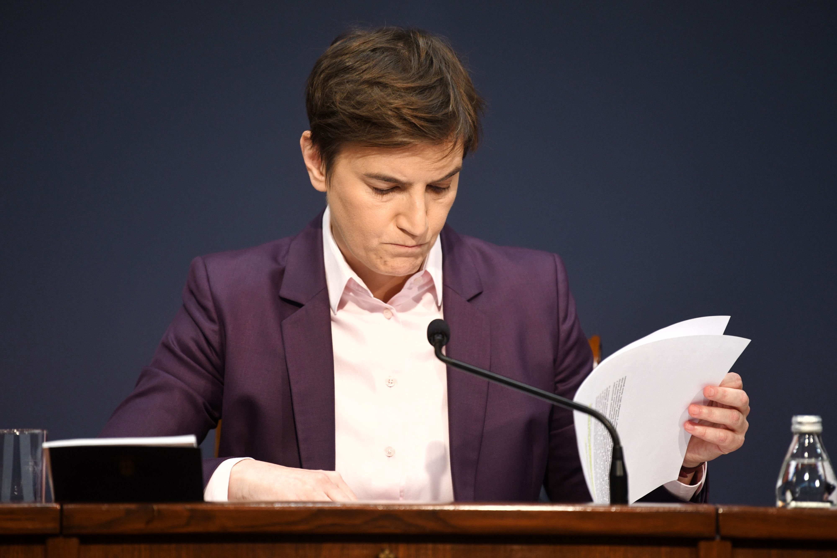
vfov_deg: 6.9
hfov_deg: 10.3
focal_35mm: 200
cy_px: 279
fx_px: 4650
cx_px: 418
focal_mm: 200
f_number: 2.8
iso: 1000
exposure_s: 1/320
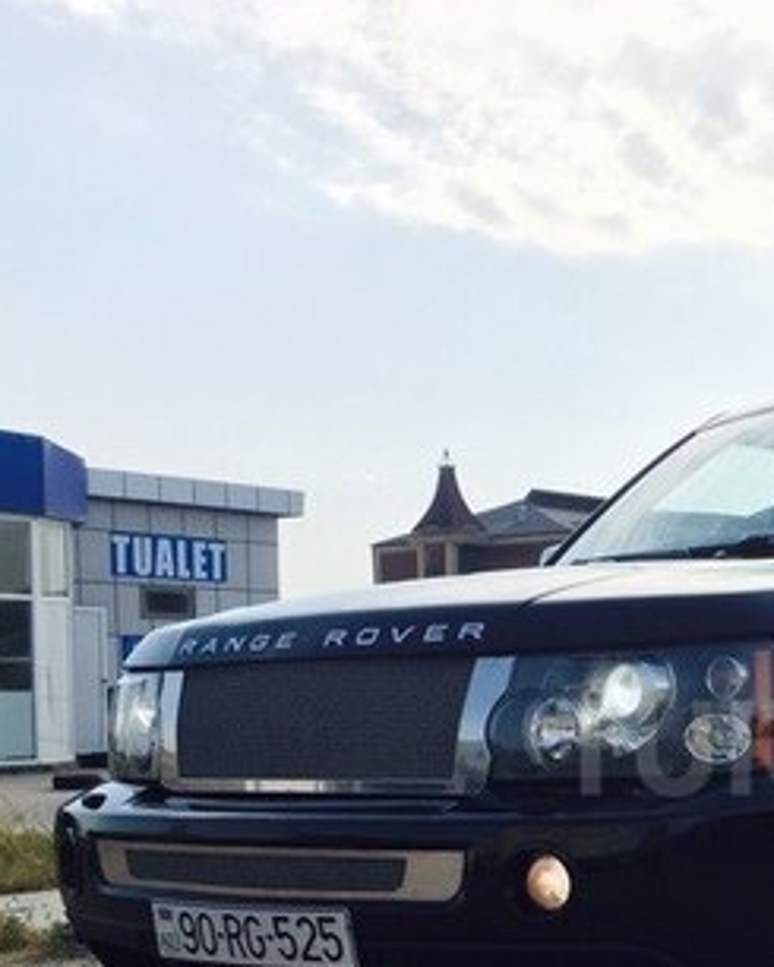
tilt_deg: +0.9
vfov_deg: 30.3
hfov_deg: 23.3
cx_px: 878
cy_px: 747
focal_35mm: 61
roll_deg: +1.2
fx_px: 1746
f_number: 2.2
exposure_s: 1/1980
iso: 32
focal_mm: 4.15
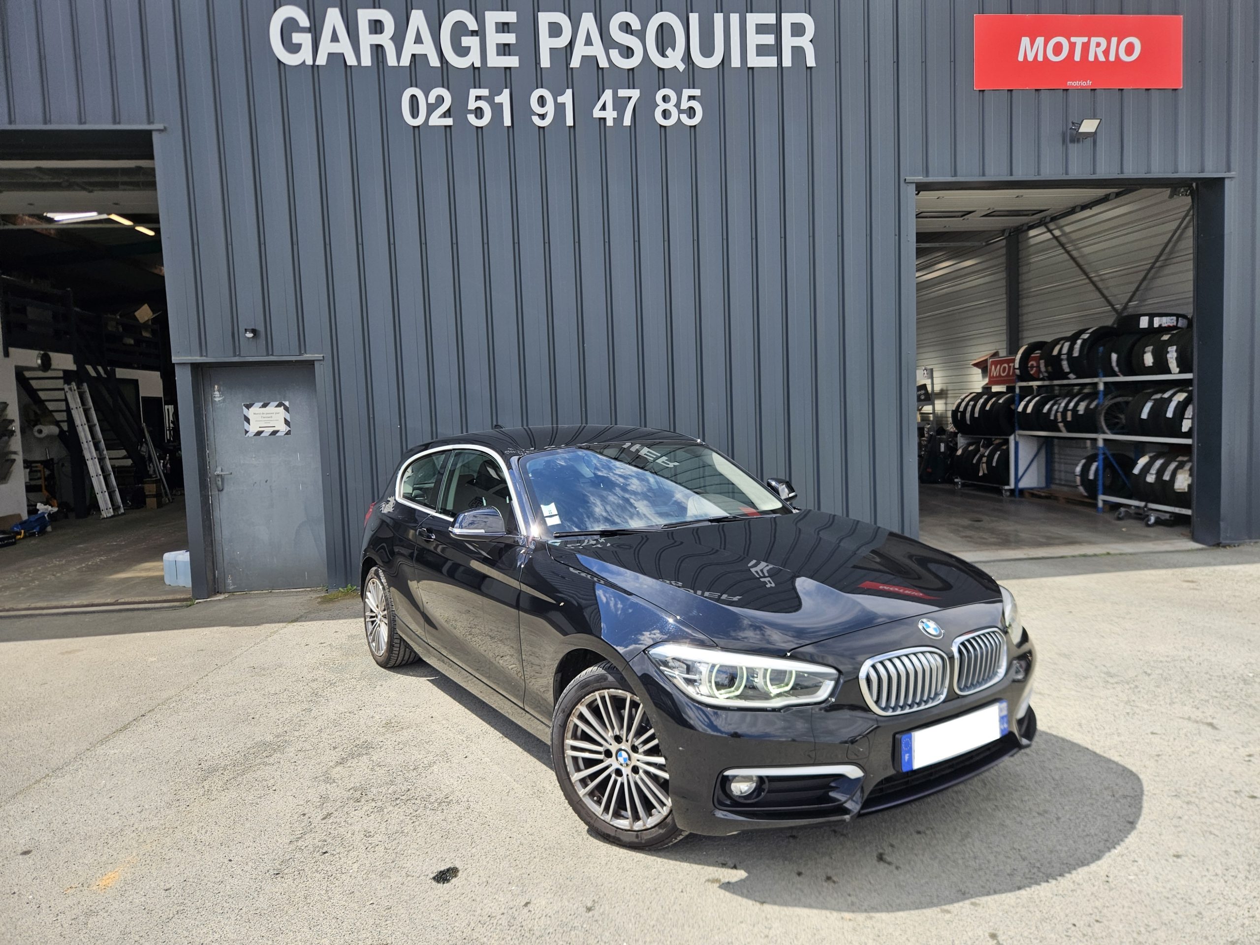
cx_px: 630
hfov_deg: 73.9
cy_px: 472
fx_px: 837
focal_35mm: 23
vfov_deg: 58.9
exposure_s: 1/1457
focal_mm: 5.4
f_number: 1.8
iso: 32
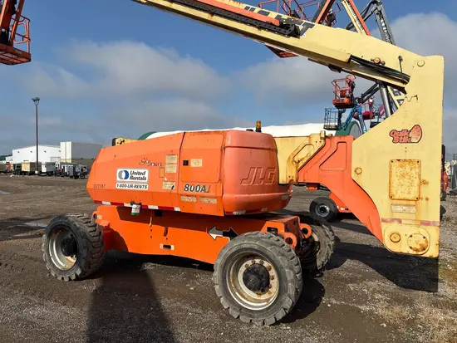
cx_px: 228
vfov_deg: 53.1
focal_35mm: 26
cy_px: 172
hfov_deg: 67.3
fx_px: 343
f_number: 1.6
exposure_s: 1/5952
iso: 50
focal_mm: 5.96
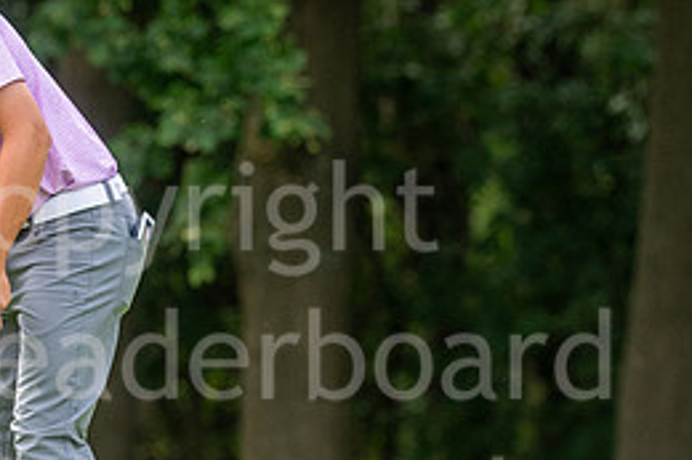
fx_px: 19286
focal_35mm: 1004
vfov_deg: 1.4
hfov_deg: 2.1
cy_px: 380
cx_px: 274
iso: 250
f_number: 5
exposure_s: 1/500
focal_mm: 300
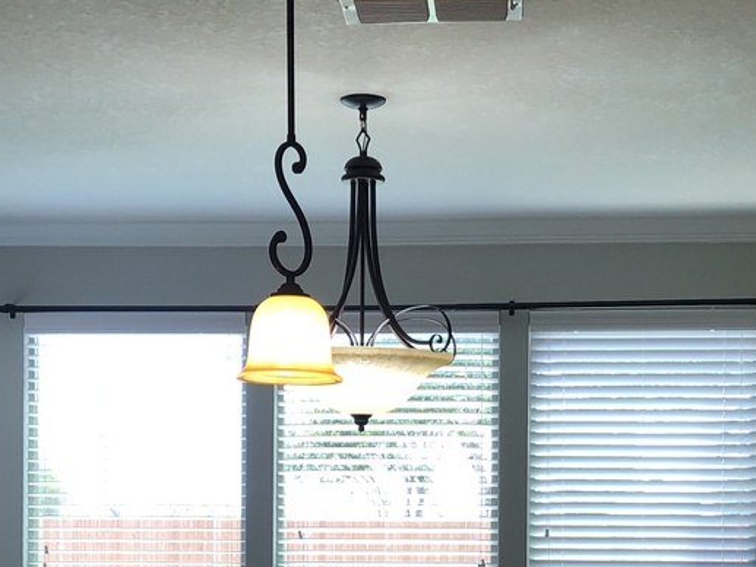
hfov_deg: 25.0
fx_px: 1704
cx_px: 377
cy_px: 590
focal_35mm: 78
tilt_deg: +0.2
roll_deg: -1.1
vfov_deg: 18.3
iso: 32
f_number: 1.8
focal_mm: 3.99
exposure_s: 1/120
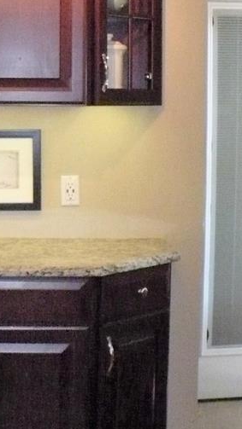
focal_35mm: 82
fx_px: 935
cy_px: 147
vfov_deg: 25.8
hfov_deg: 14.3
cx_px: -51
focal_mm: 6.1
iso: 800
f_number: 2.8
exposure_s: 1/50
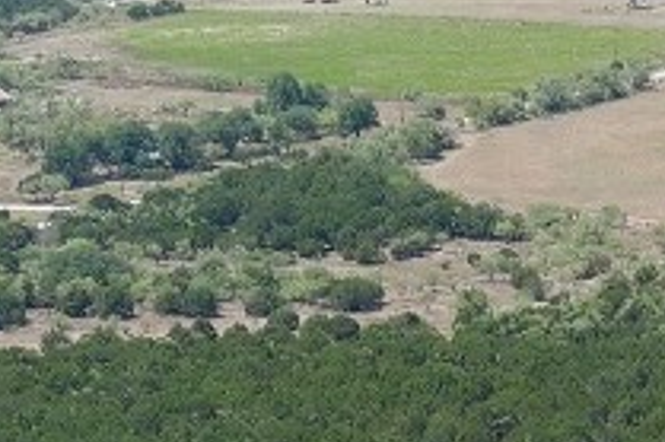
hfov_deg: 12.6
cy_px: 1014
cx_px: 783
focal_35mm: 160
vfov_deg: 8.0
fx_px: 2953
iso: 100
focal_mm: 10.57
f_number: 2.8
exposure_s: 1/640
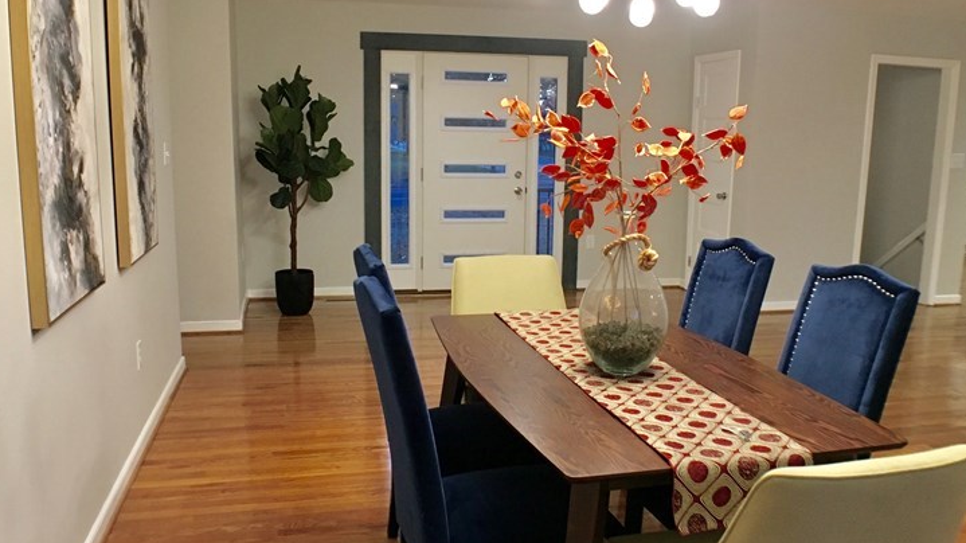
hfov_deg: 45.5
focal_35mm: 45
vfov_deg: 26.5
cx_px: 502
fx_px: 1152
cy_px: 297
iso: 100
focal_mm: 4.15
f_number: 2.2
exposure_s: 1/30
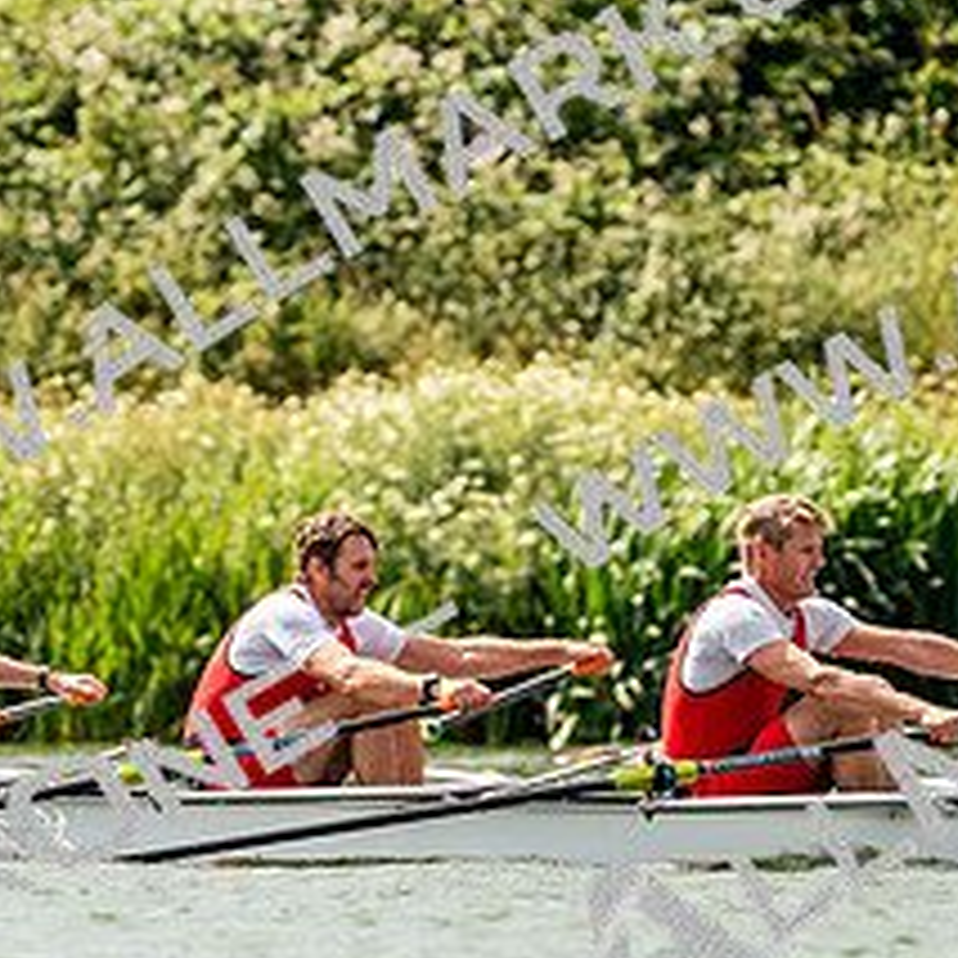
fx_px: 26833
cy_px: 645
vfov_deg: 2.0
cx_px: 202
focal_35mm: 857
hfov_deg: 2.0
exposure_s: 1/2000
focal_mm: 371
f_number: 6.3
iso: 320
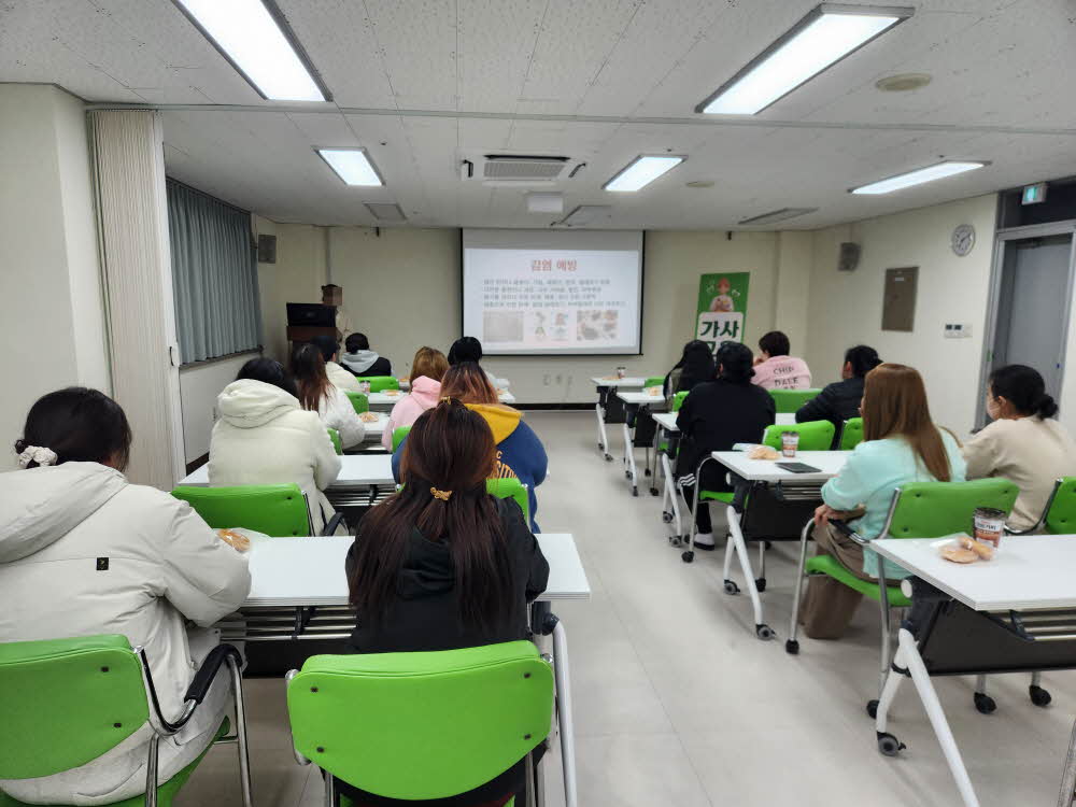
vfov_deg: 58.9
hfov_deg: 73.9
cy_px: 404
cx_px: 538
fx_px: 715
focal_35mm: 23
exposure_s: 1/120
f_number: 1.8
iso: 64
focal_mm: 5.4
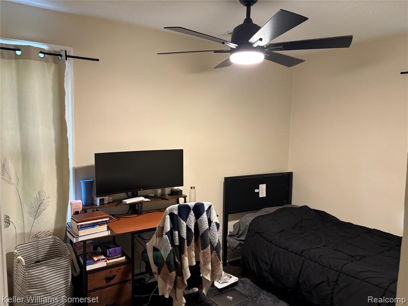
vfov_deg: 53.1
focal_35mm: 26
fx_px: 306
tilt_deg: -6.6
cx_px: 204
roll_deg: -2.0
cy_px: 153
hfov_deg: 67.3
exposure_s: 1/60
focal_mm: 5.96
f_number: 1.6
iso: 320
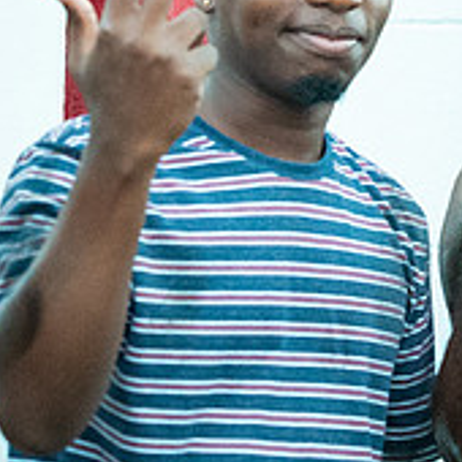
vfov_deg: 4.7
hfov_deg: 4.7
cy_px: 129
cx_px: 324
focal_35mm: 374
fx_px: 5647
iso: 11400
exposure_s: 1/160
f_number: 5
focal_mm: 90
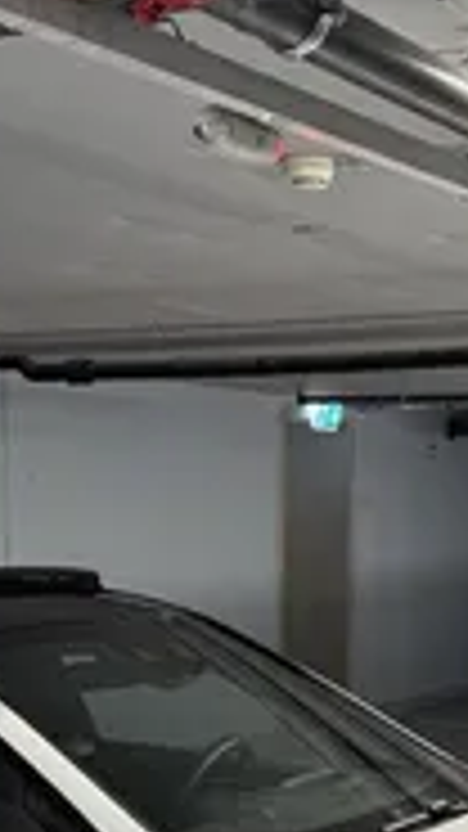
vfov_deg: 24.0
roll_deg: +0.4
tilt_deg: -9.4
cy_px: 828
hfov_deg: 14.2
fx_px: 1876
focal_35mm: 85
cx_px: 202
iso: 200
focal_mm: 6.76
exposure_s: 1/100
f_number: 1.78
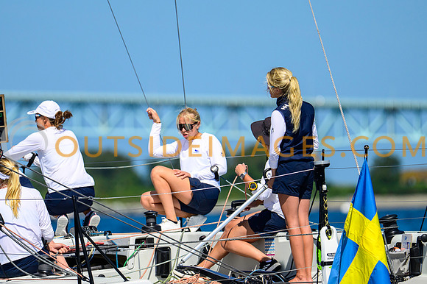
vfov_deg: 2.3
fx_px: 7112
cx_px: 214
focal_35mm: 600
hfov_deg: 3.4
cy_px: 142
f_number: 4.5
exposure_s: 1/4000
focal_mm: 400
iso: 250
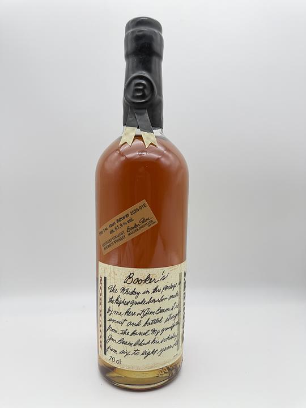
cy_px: 204
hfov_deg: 56.8
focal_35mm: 24
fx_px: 283
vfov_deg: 71.6
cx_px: 153
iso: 80
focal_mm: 6.76
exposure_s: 1/121
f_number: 1.78
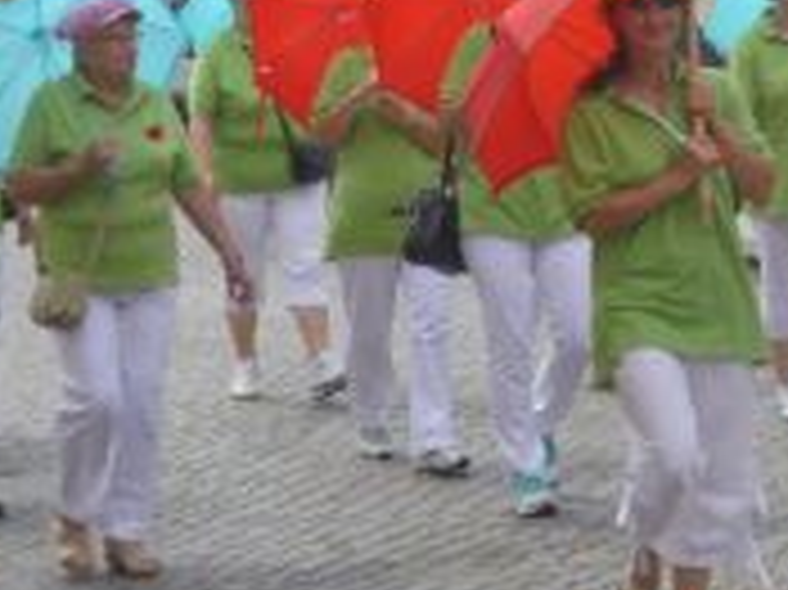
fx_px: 3594
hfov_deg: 12.5
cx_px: 536
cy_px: 108
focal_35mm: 158
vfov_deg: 9.4
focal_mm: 12.3
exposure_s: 1/320
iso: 100
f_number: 4.5
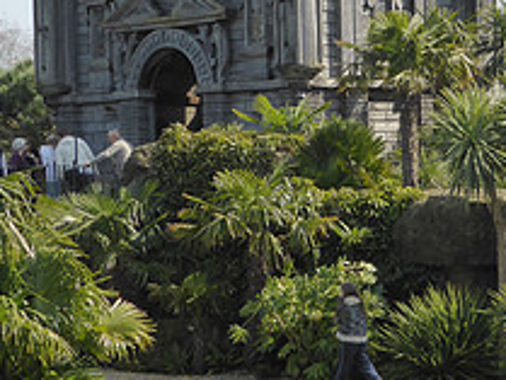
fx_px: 1989
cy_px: 91
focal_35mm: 136
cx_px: 324
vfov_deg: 10.9
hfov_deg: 14.5
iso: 200
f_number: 4.5
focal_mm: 8.5
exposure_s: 1/800
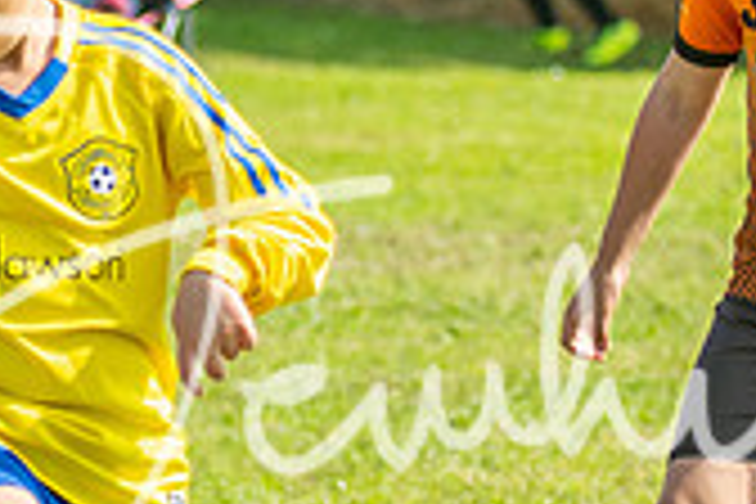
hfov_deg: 3.5
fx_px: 12263
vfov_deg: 2.4
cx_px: -130
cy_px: 265
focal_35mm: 584
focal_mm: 86
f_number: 3.2
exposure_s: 1/1600
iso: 250
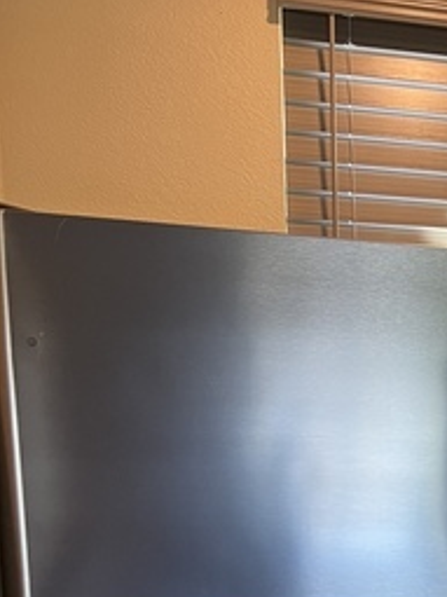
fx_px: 1172
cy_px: 725
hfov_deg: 19.8
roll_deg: -1.7
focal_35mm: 68
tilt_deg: -12.5
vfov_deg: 25.5
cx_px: 583
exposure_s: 1/60
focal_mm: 5.7
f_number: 1.5
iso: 125
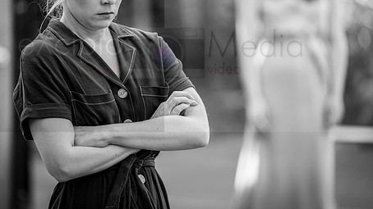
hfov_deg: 8.4
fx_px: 2531
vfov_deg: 4.7
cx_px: 152
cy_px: 59
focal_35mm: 256
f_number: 2.8
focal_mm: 181
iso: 250
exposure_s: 1/200
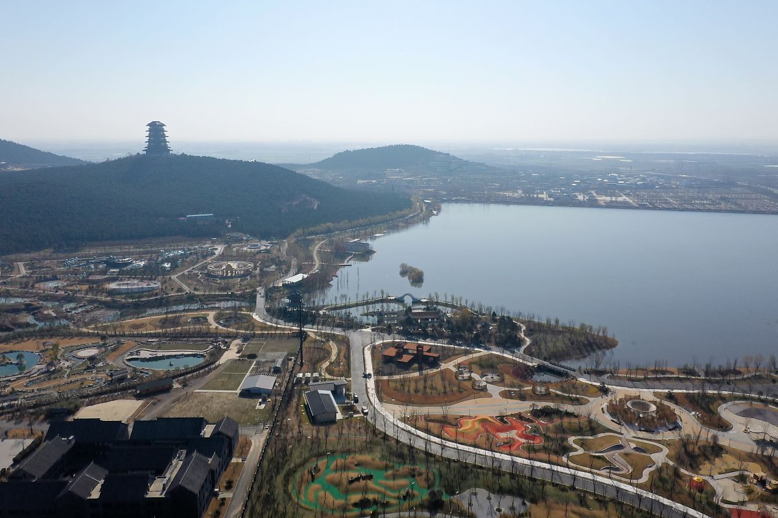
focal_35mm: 28
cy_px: 259
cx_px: 389
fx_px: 605
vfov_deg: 46.4
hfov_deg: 65.5
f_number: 8
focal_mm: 10.26
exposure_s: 1/2000
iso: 400
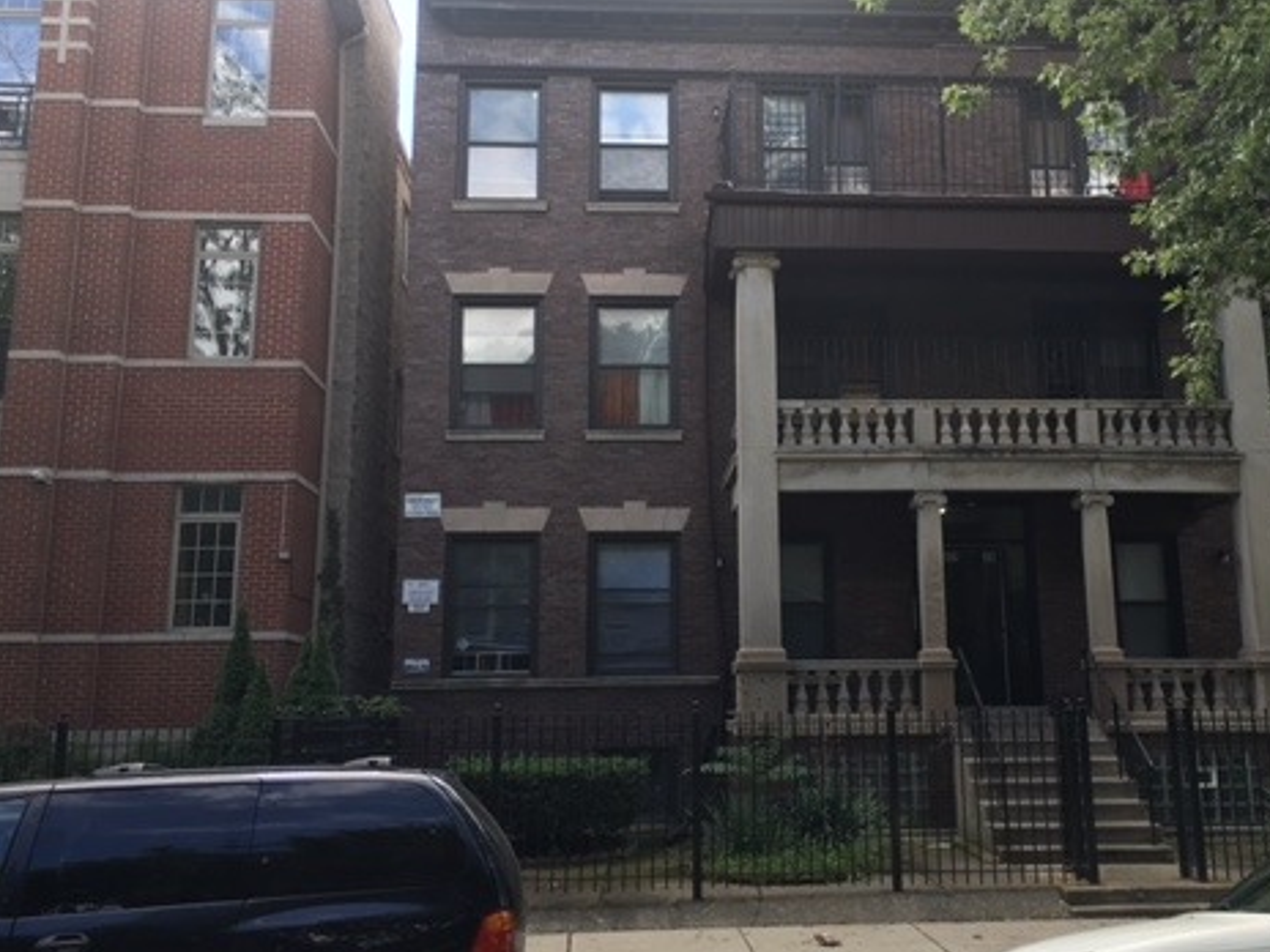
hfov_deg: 46.6
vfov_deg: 35.9
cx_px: 739
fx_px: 1468
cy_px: 388
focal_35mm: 40
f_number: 2.2
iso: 25
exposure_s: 1/379
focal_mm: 4.15
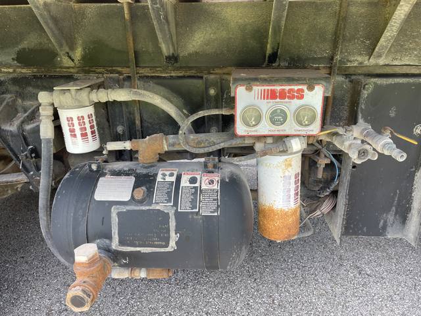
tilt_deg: -18.2
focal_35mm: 26
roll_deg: +2.1
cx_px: 210
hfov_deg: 67.3
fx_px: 316
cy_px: 158
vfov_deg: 53.1
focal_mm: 5.1
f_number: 1.6
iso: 32
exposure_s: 1/235
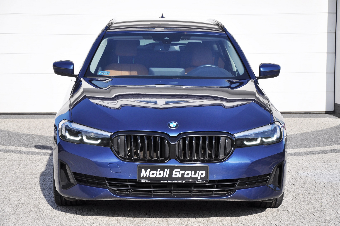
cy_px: 113
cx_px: 170
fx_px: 934
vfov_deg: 13.8
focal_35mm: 99
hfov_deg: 20.6
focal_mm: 66
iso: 250
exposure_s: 1/800
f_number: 7.1
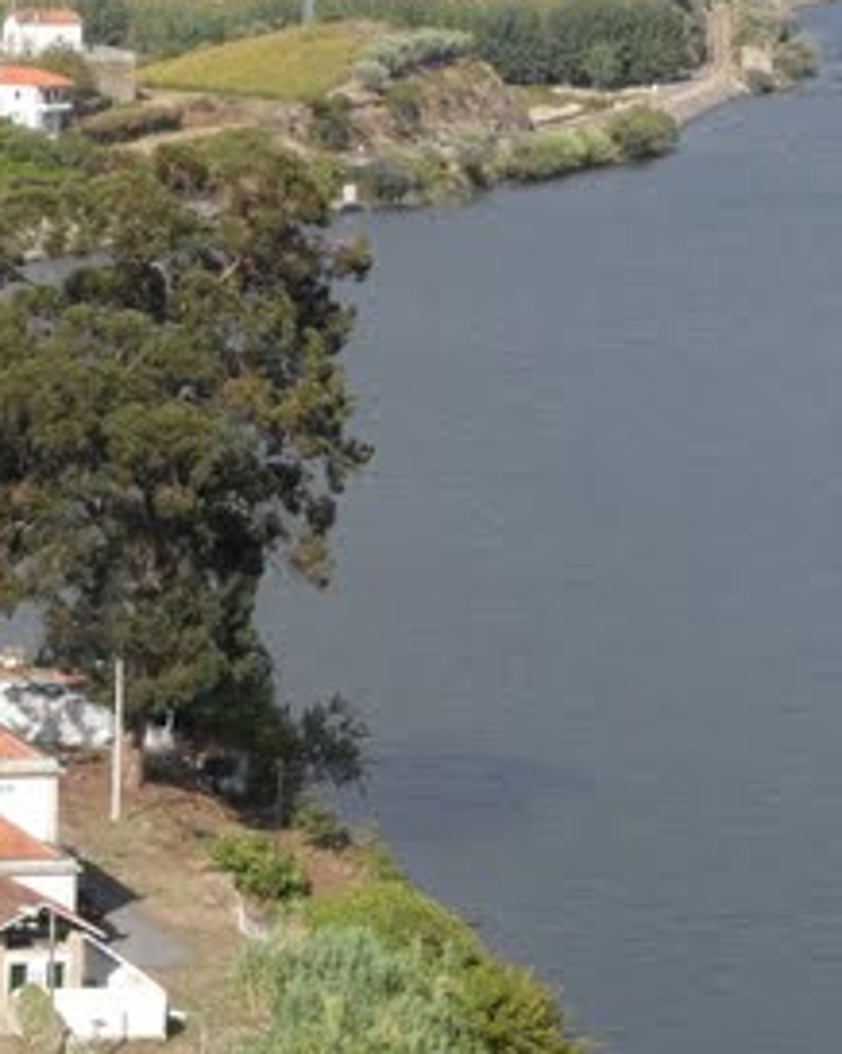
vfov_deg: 10.6
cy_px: 502
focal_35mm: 183
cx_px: 8
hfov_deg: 8.4
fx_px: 5707
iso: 80
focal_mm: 13.2
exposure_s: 1/350
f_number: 6
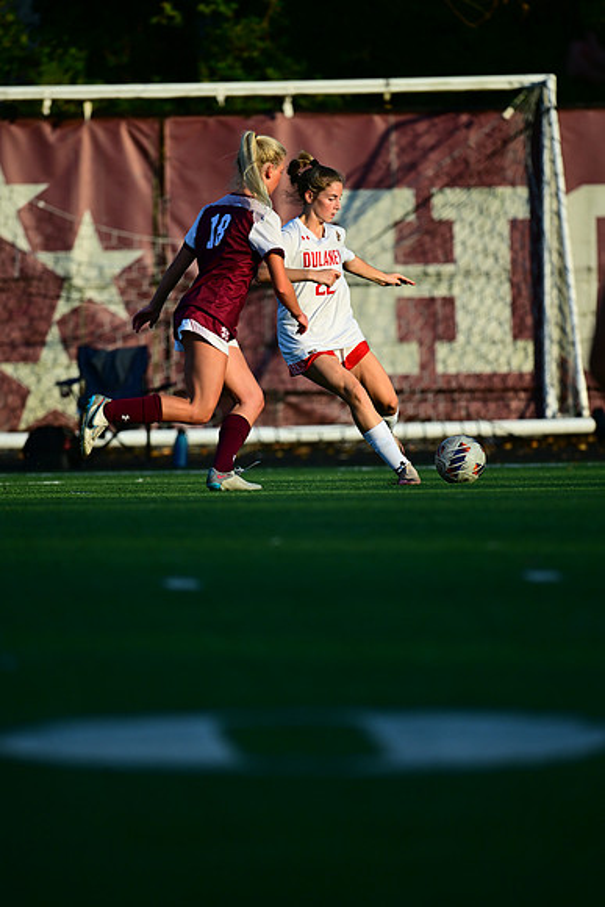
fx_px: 10077
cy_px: 454
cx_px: 302
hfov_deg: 3.4
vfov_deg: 5.2
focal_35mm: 400
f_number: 4.5
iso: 500
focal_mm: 400
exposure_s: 1/2000
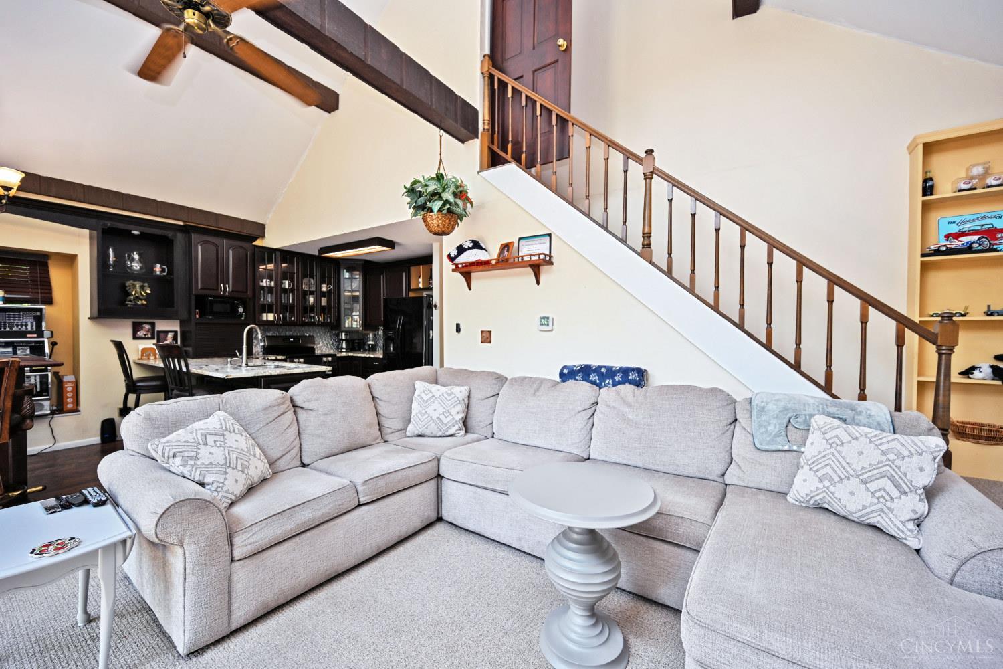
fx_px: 390
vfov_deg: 81.2
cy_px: 334
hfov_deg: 104.3
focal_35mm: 14
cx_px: 502
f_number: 4
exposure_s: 1/60
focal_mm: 14
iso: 220
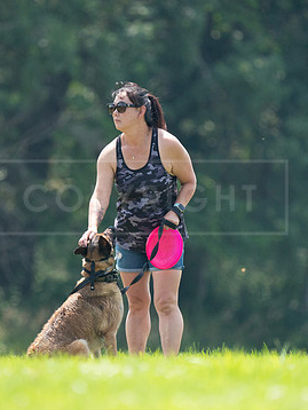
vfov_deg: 2.1
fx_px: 11067
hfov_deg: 1.6
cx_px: 100
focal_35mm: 934
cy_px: 217
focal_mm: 600
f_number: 6.3
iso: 3200
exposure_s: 1/4000
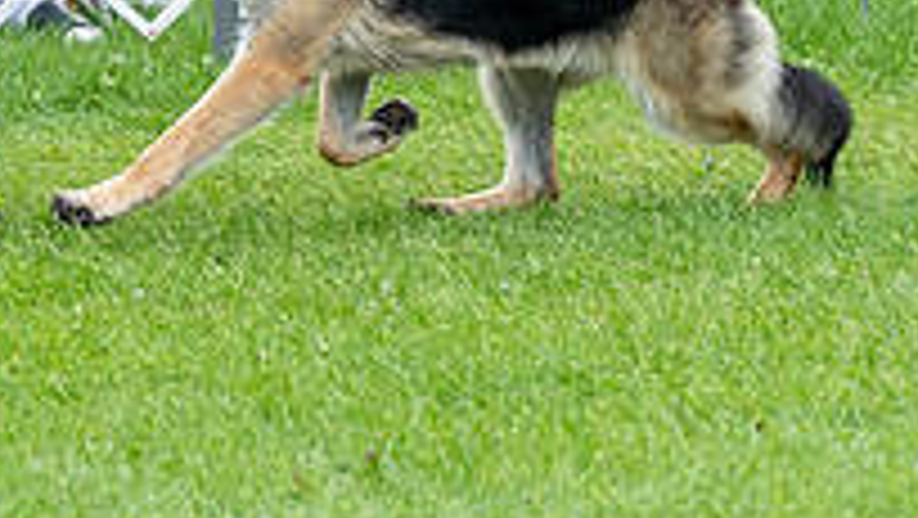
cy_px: -320
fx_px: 12689
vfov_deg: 2.3
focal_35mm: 521
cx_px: 119
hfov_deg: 4.1
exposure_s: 1/800
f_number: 5
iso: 400
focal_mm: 150
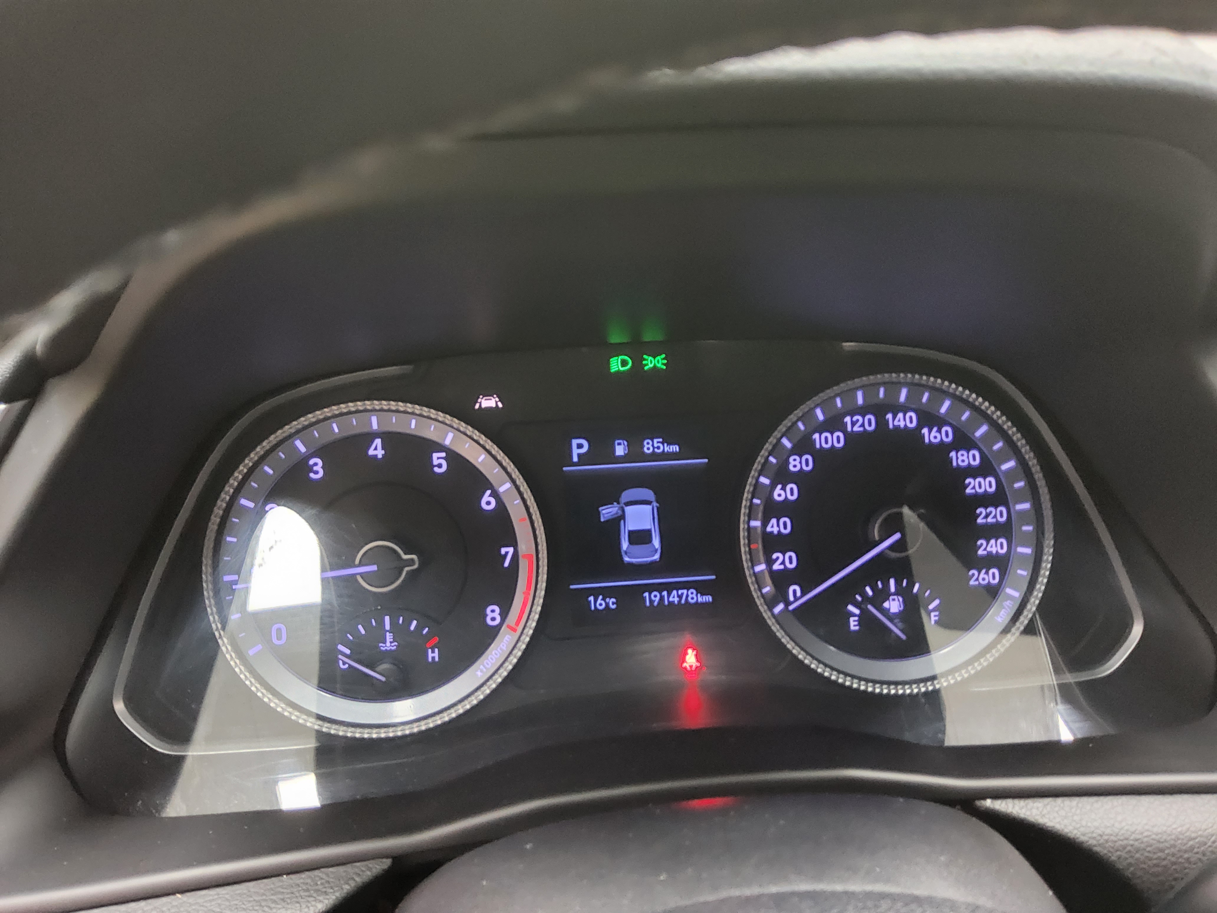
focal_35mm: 25
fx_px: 879
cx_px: 608
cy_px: 456
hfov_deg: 69.4
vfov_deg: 54.9
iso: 1000
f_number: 2
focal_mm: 3.08
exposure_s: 1/24
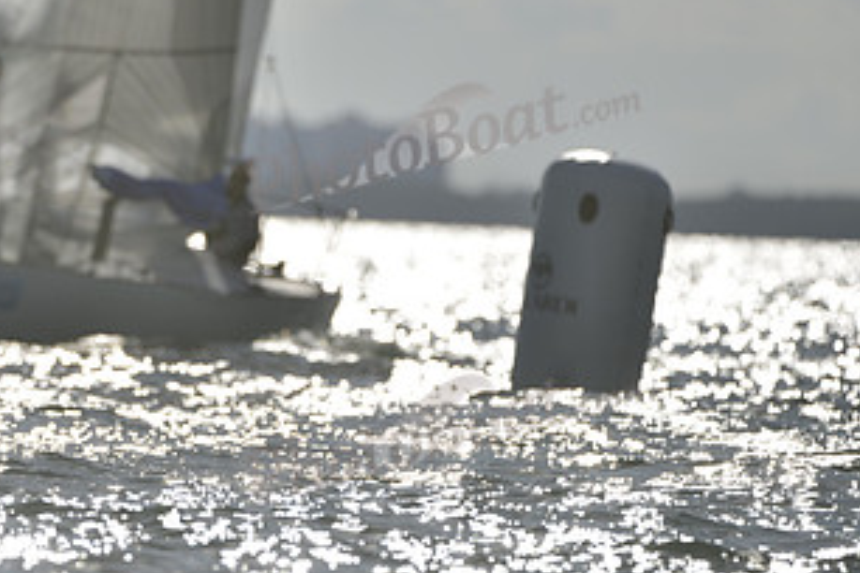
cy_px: 327
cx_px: 101
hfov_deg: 2.7
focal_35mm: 759
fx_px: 18130
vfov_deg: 1.8
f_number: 4.5
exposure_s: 1/6400
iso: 200
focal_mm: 400
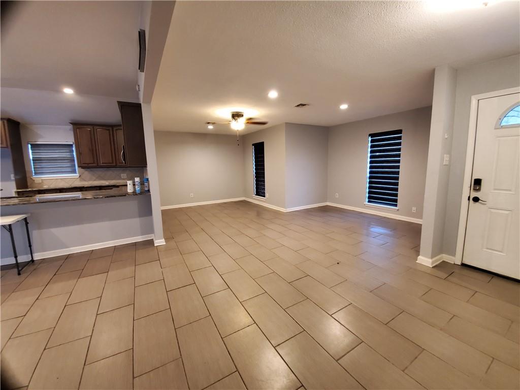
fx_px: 195
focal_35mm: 13
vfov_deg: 89.9
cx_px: 260
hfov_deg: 106.2
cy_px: 195
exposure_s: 1/29
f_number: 2.2
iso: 500
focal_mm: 1.8
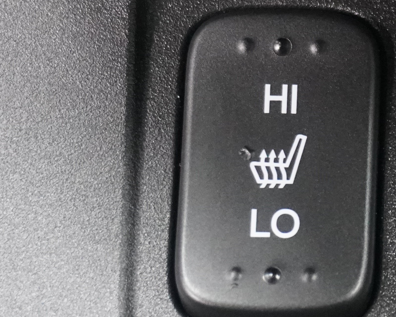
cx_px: 559
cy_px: 151
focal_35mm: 172
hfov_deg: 10.9
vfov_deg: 9.0
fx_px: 2016
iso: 6400
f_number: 5.6
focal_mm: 38
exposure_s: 1/60
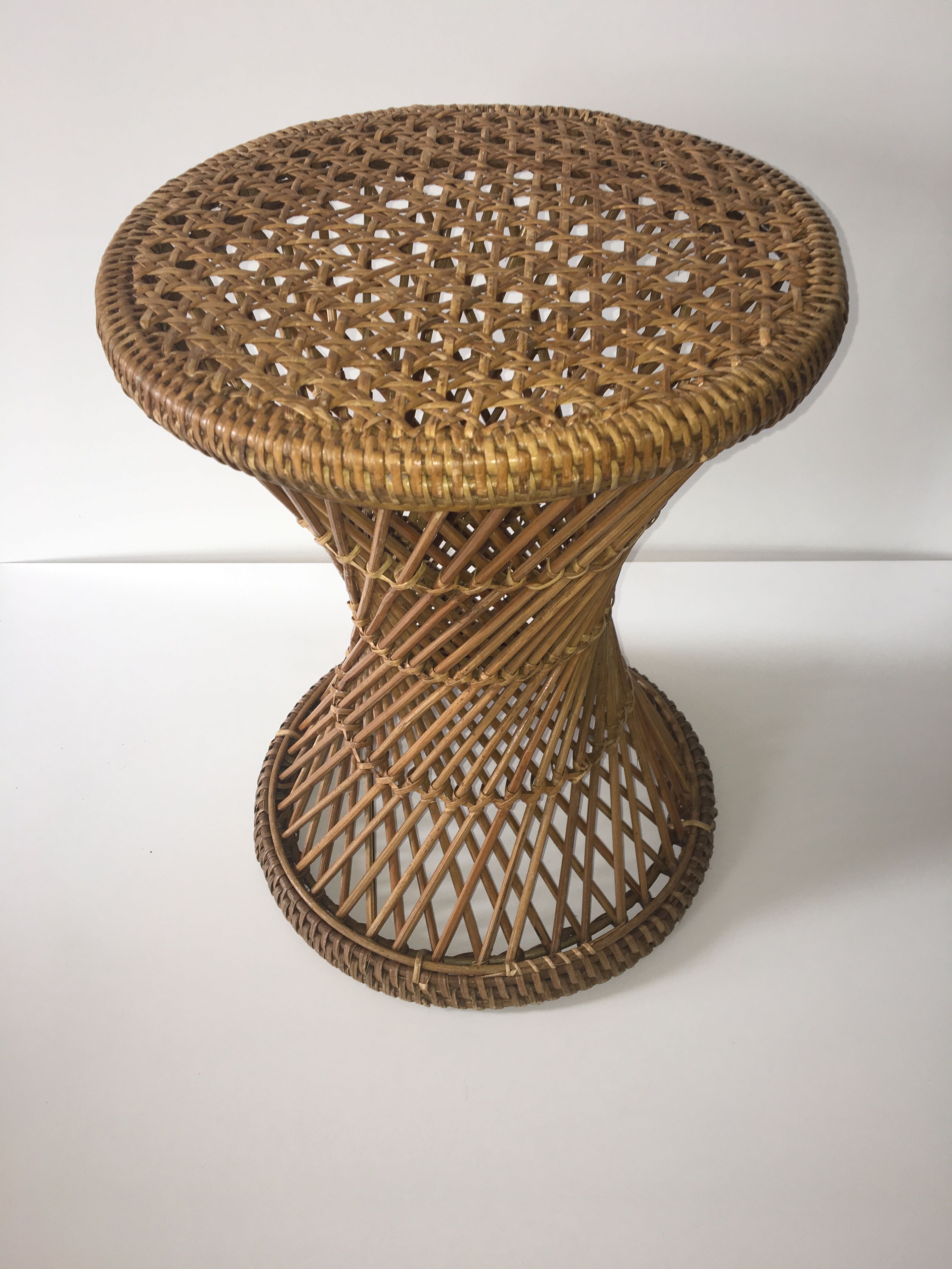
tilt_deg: -45.6
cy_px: 634
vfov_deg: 61.7
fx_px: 1063
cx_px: 476
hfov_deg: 48.2
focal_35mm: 29
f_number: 2.2
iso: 25
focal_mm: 4.15
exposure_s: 1/33
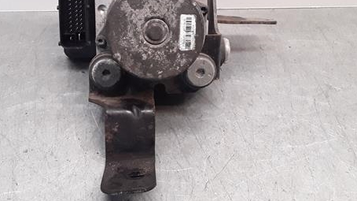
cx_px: 133
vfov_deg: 27.3
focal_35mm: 43
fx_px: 407
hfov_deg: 46.9
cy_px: 53
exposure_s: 1/100
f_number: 1.9
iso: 100
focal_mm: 2.91
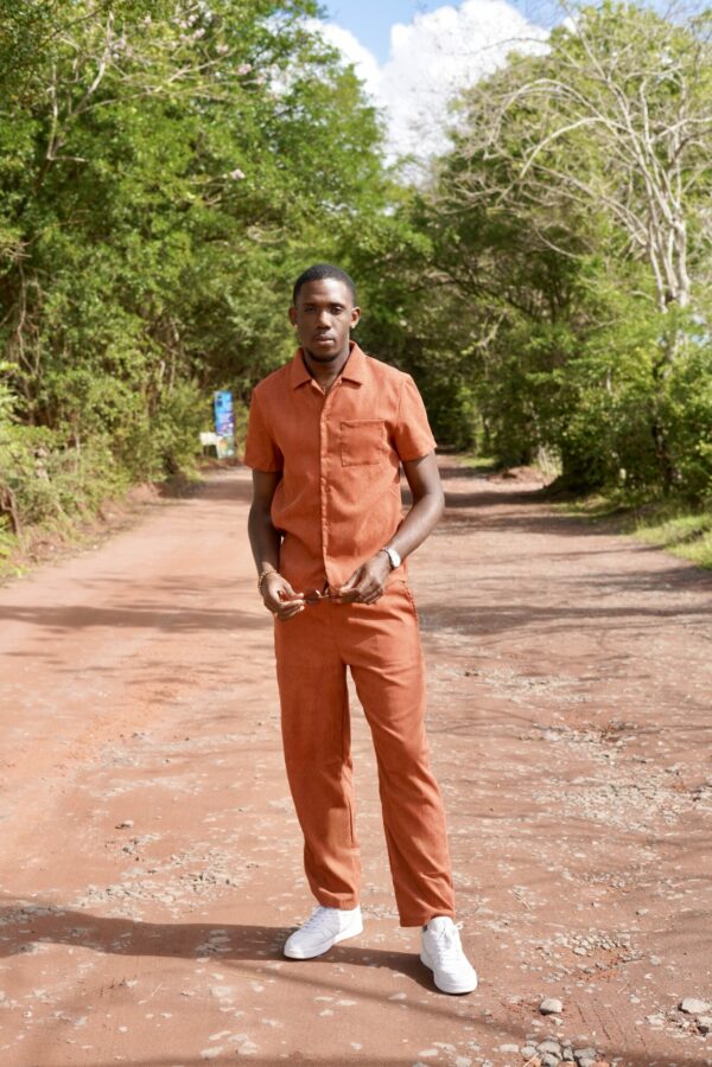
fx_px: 1483
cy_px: 534
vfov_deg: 39.6
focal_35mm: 50
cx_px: 356
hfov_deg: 27.0
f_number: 4.5
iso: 100
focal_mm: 50
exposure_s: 1/400
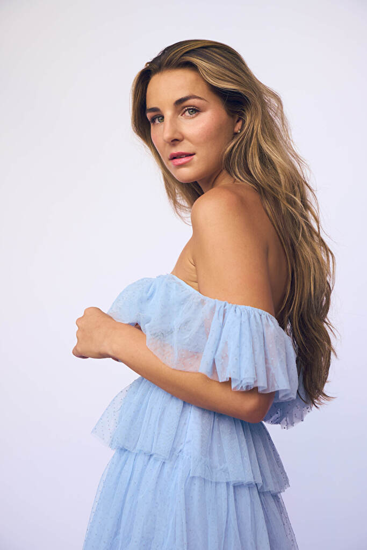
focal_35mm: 66
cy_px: 275
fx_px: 1009
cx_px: 184
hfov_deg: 20.6
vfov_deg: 30.5
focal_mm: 44
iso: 250
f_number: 4.5
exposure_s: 1/160
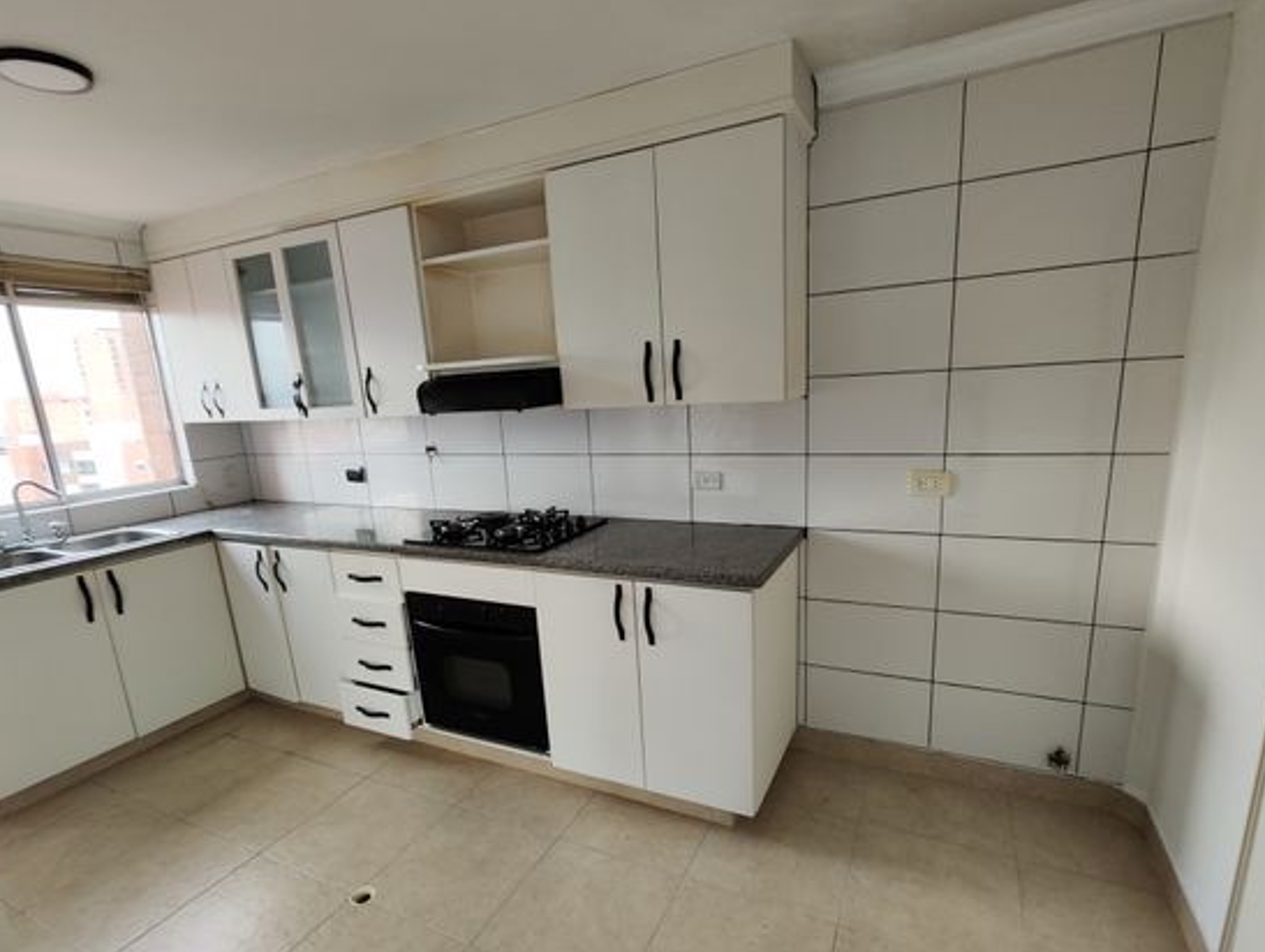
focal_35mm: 17
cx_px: 638
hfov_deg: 90.9
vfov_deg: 74.6
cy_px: 534
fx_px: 622
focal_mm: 2.16
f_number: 2.2
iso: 81
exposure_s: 1/40
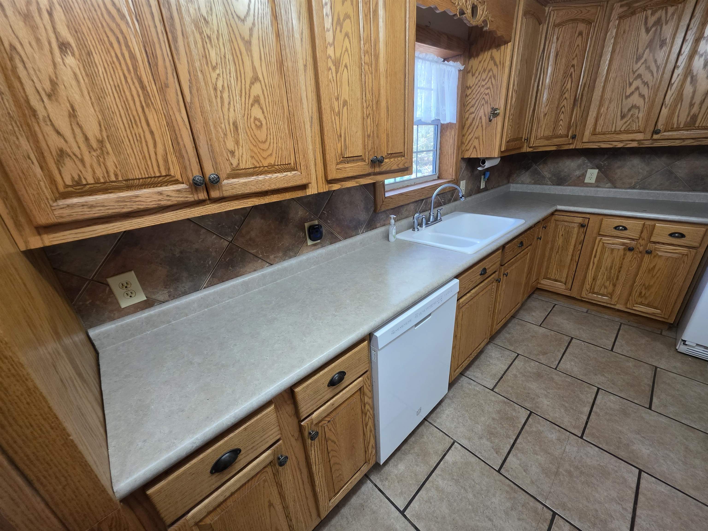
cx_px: 354
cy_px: 266
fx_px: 266
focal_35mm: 13
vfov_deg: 89.9
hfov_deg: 106.2
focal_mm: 2.2
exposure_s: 1/120
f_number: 1.9
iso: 250
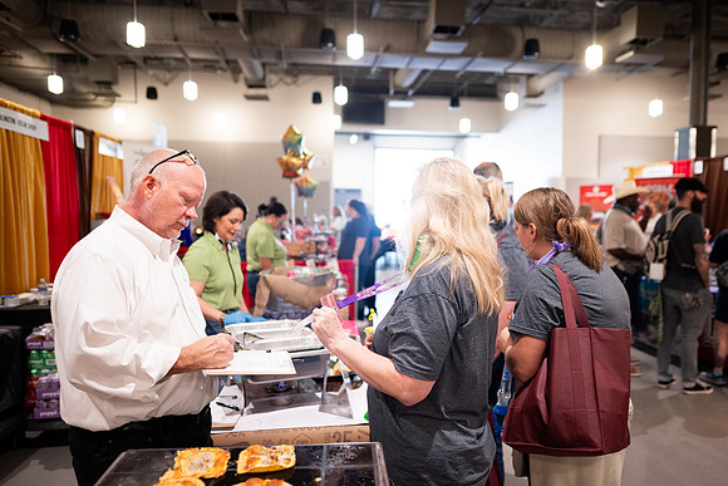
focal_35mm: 27
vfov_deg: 47.7
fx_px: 549
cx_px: 391
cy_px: 245
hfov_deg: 67.0
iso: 1600
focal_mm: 24
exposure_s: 1/200
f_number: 1.8
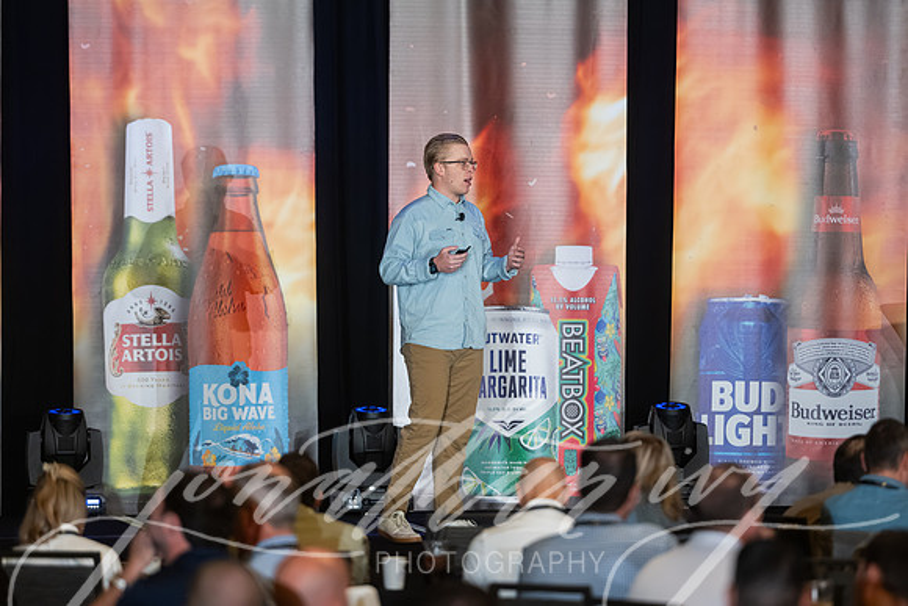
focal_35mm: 204
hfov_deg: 10.1
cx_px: 454
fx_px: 5153
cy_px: 303
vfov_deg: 6.7
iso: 2500
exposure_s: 1/200
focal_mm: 200
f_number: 2.8
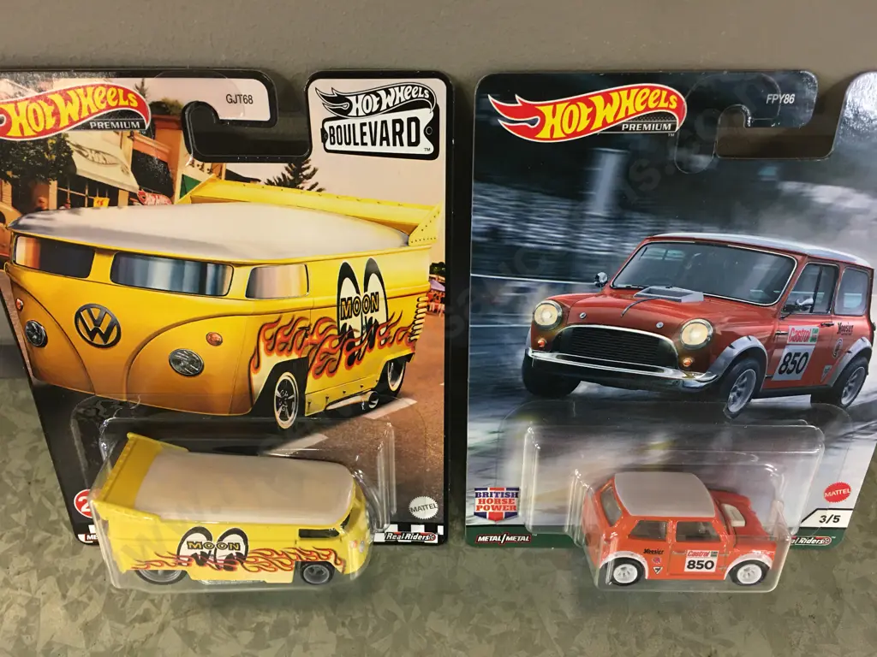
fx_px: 735
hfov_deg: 61.7
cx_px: 438
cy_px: 328
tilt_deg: -59.6
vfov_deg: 48.2
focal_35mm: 29
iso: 80
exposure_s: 1/17
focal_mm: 4.15
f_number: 2.2
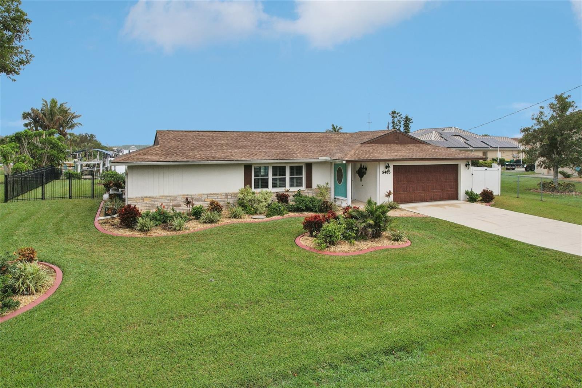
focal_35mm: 22
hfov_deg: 78.6
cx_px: 291
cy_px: 194
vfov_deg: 57.2
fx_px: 356
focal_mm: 8.4
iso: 100
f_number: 2.8
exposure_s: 1/1250
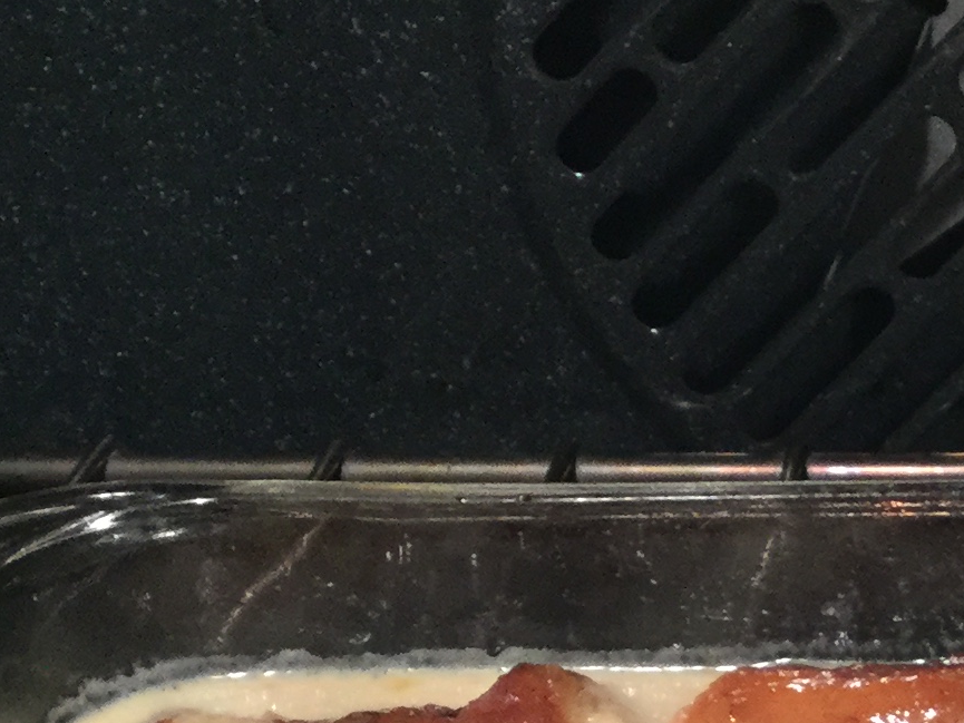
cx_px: 1226
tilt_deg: -27.3
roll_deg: -1.9
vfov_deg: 12.4
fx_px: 3259
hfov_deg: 16.0
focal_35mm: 117
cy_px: 811
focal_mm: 3.3
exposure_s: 1/30
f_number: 2.4
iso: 80
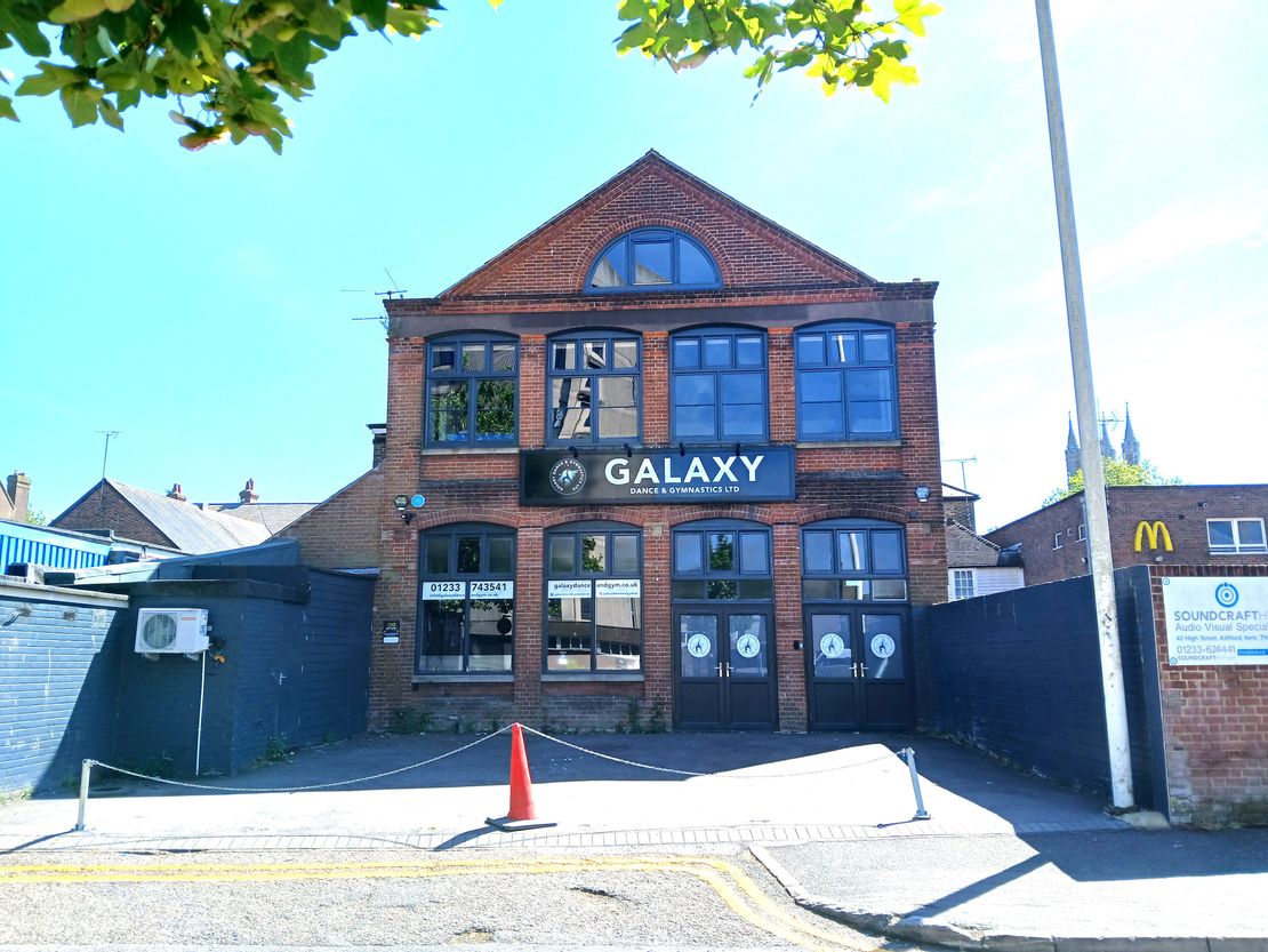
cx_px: 634
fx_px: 953
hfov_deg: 67.3
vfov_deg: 53.1
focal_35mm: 26
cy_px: 476
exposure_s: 1/488
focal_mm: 3.98
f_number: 1.8
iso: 20
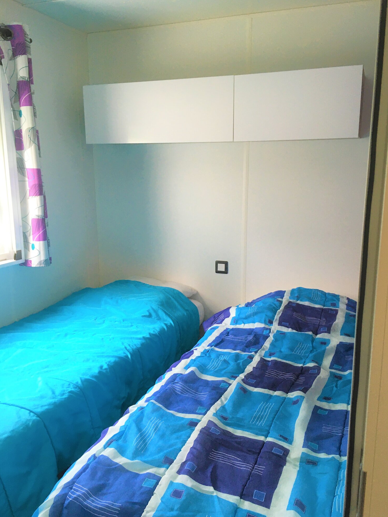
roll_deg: -0.4
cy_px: 266
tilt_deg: -13.4
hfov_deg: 46.8
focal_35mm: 30
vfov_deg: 60.0
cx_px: 198
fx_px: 448
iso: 100
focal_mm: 4.15
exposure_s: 1/33
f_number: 2.2
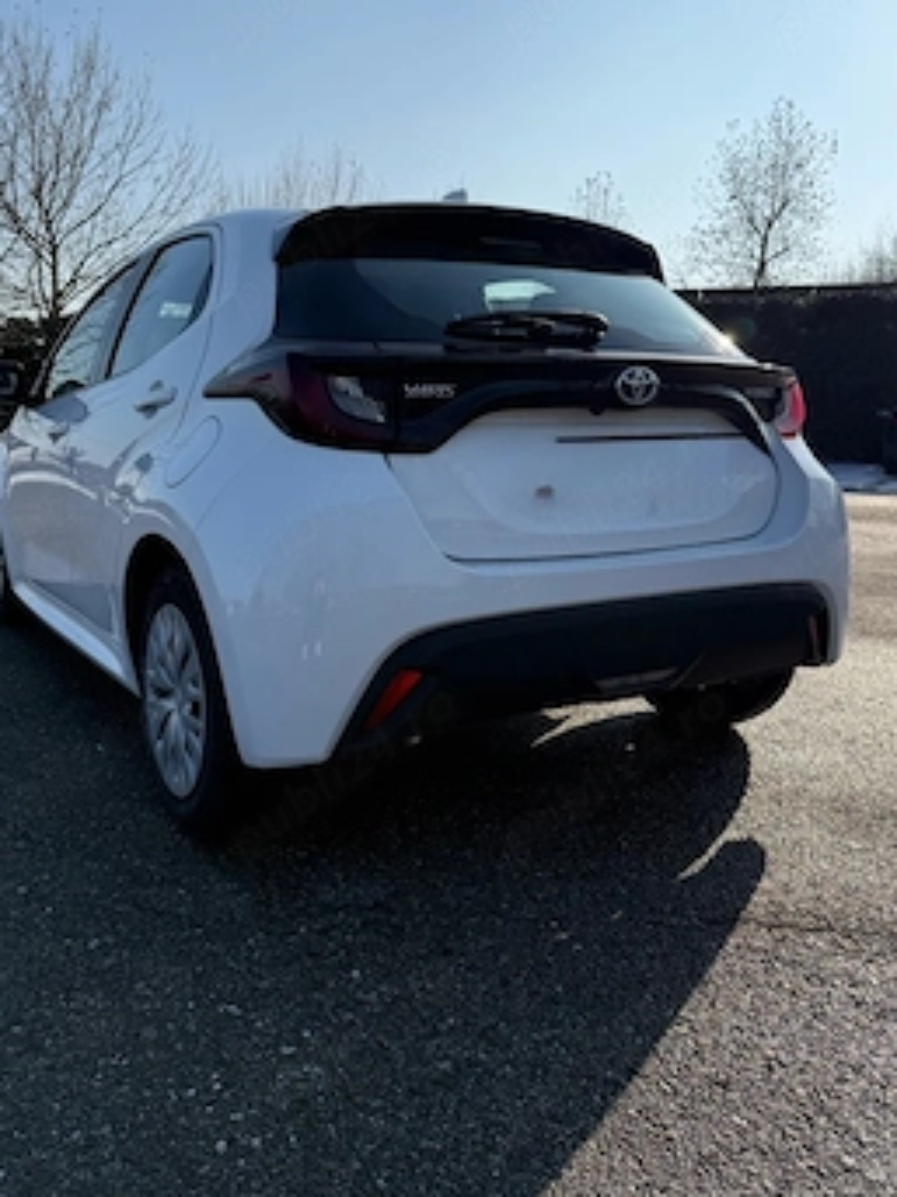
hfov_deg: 49.7
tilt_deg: -6.6
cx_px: 412
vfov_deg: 63.3
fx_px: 968
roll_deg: +0.3
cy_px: 544
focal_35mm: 28
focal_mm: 6.76
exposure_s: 1/9091
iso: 125
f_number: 1.78
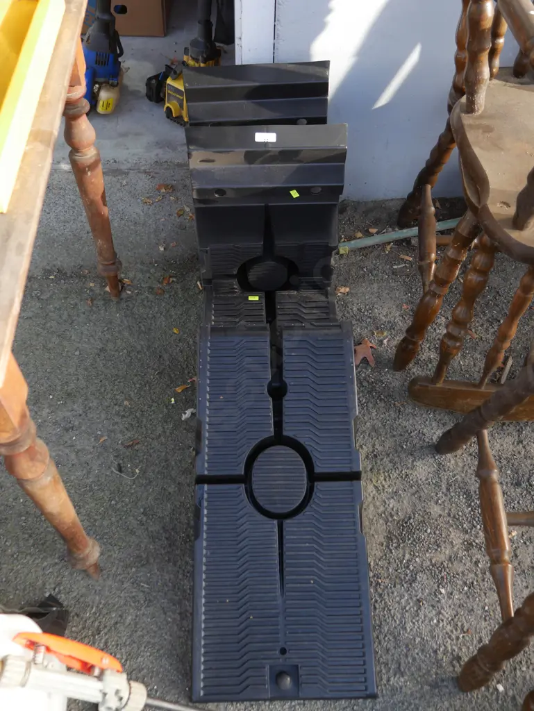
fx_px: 658
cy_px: 356
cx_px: 267
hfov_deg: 44.2
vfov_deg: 56.8
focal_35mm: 32
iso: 200
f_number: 4
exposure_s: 1/125
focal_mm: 16
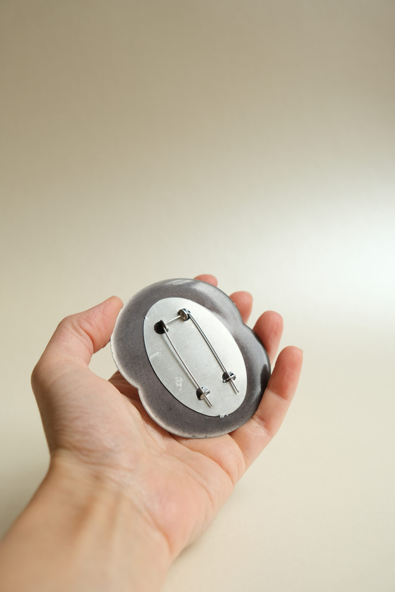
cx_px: 198
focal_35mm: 42
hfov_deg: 31.9
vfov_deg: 46.4
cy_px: 296
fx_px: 691
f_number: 4
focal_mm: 27.7
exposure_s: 1/150
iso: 500
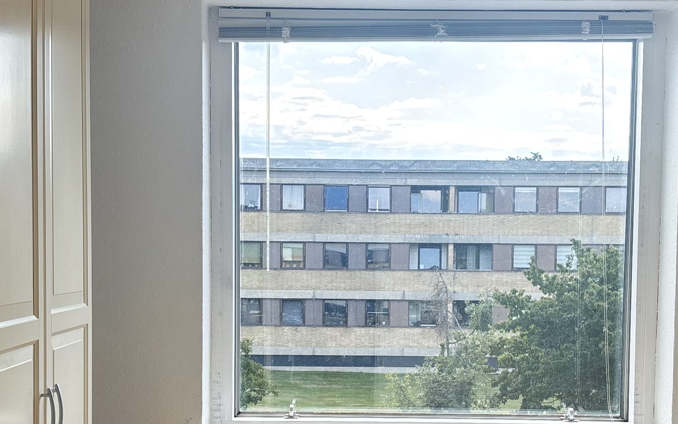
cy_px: 306
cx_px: 372
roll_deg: -1.2
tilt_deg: -3.5
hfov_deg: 32.5
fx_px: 1164
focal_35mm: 63
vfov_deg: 20.5
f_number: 1.6
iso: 50
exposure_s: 1/410
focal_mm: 5.96
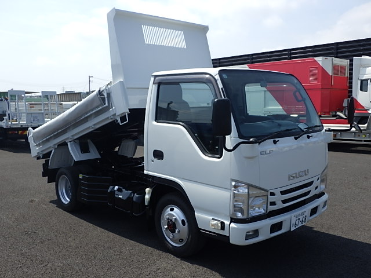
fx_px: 364
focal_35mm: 34
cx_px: 186
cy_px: 139
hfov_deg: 54.0
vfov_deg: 41.8
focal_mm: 6.1
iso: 125
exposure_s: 1/800
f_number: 4.6
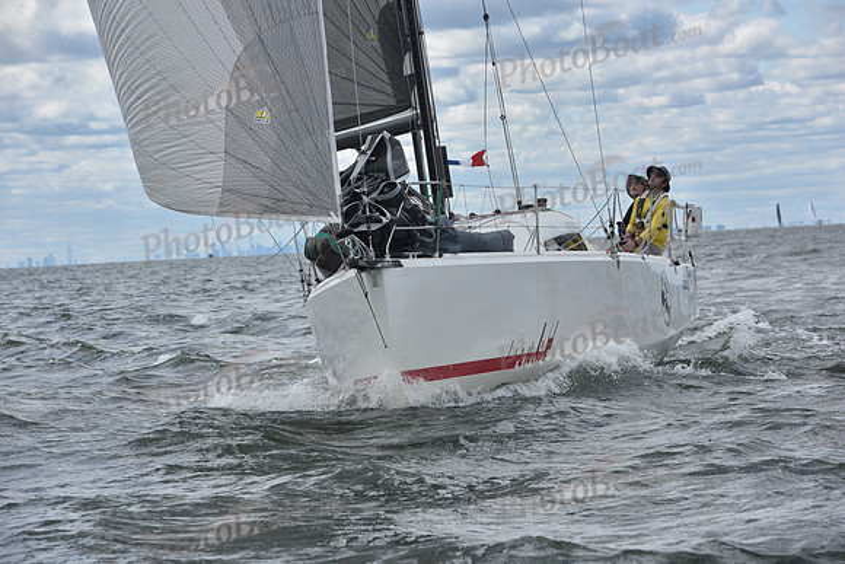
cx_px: 422
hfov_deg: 12.1
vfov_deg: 8.1
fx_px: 3991
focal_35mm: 170
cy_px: 282
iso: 250
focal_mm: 170
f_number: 10
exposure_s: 1/800
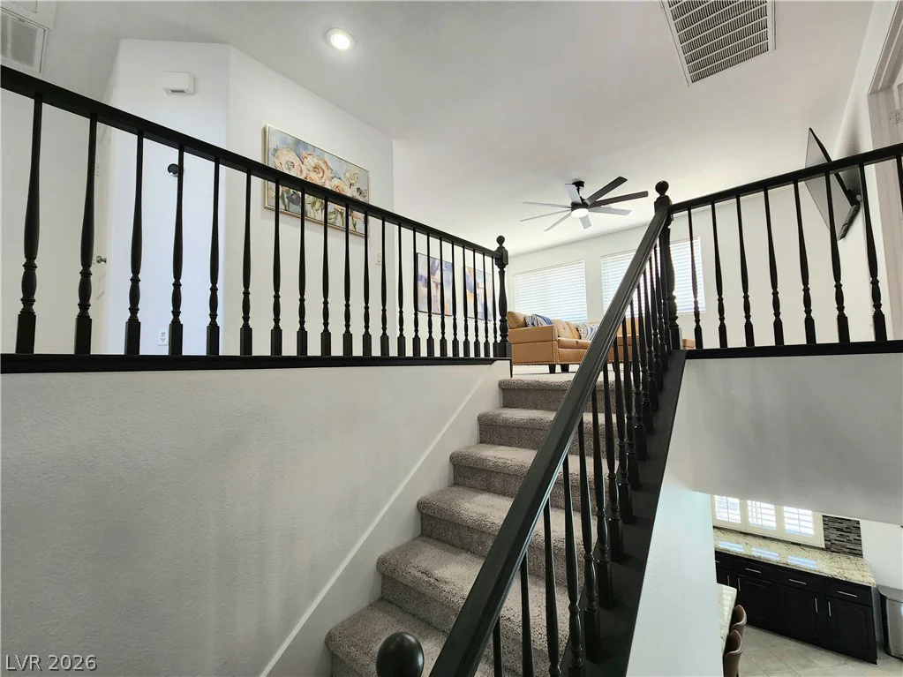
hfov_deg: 106.2
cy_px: 338
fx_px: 339
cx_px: 452
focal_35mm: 13
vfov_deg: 89.9
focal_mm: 2.2
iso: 80
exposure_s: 1/60.2
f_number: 2.2
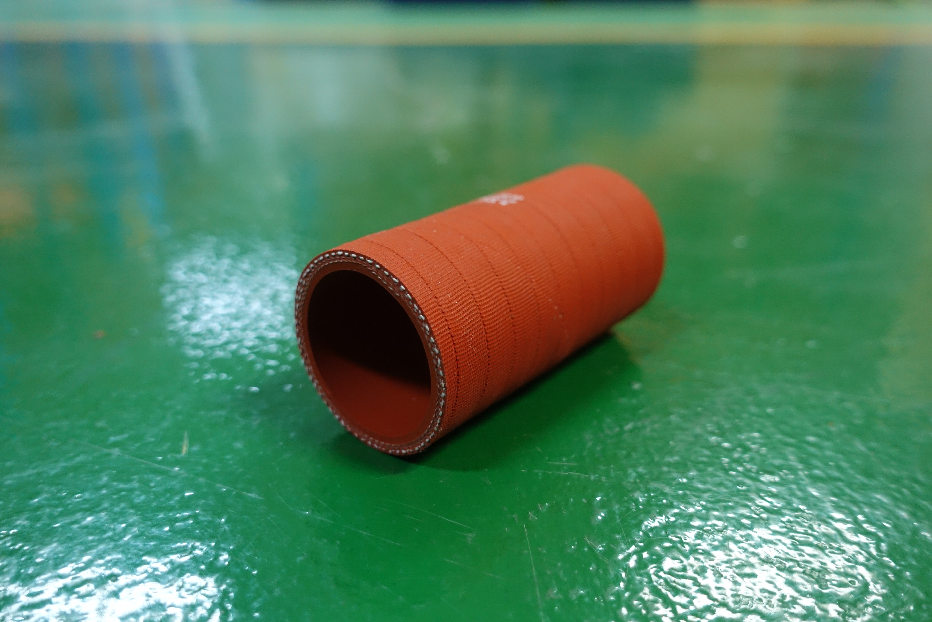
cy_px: 311
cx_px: 466
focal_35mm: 29
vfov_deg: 45.0
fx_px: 751
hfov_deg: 63.7
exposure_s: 1/25
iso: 800
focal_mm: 10.7
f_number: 2.5
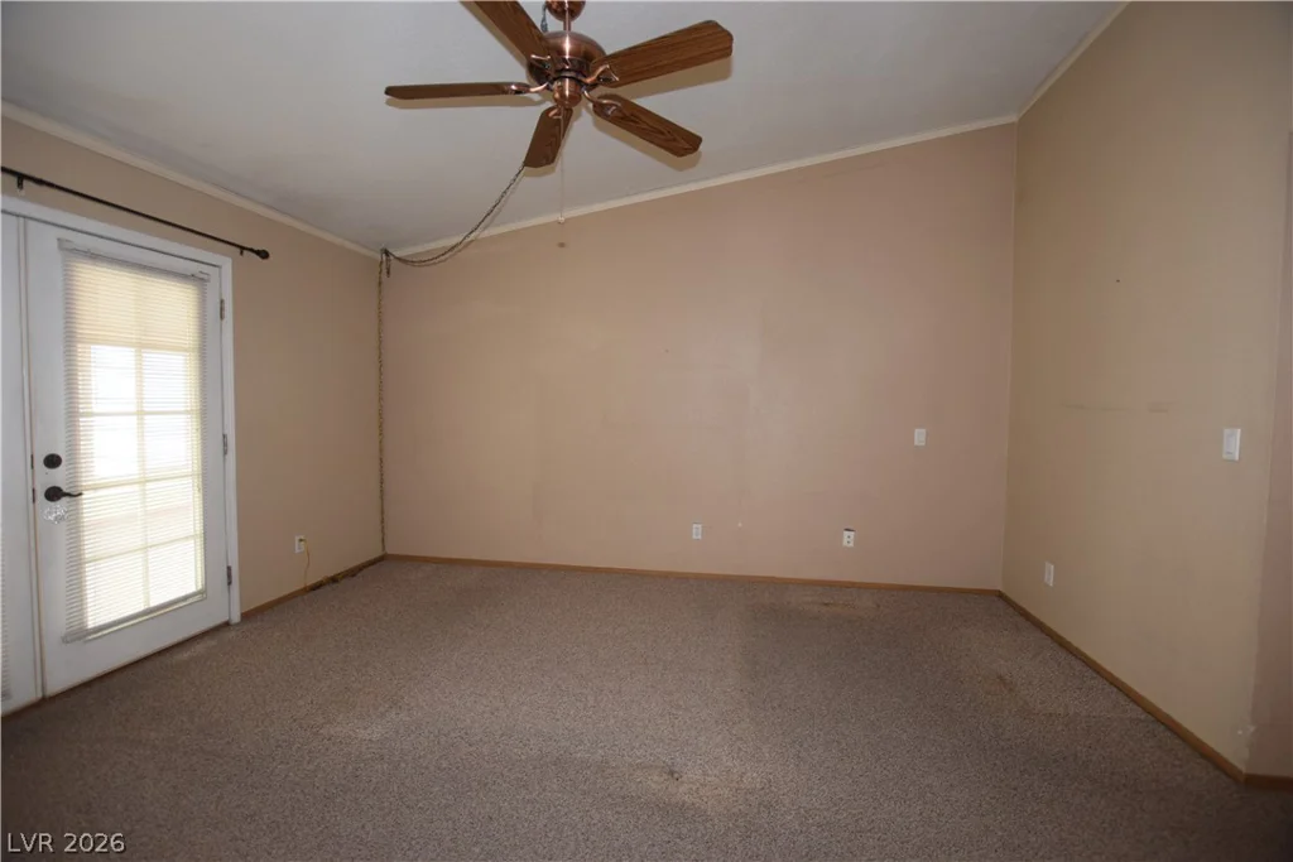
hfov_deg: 100.4
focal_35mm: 15
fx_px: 539
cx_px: 646
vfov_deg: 77.3
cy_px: 431
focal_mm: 10
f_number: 3.5
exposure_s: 1/60
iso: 1000
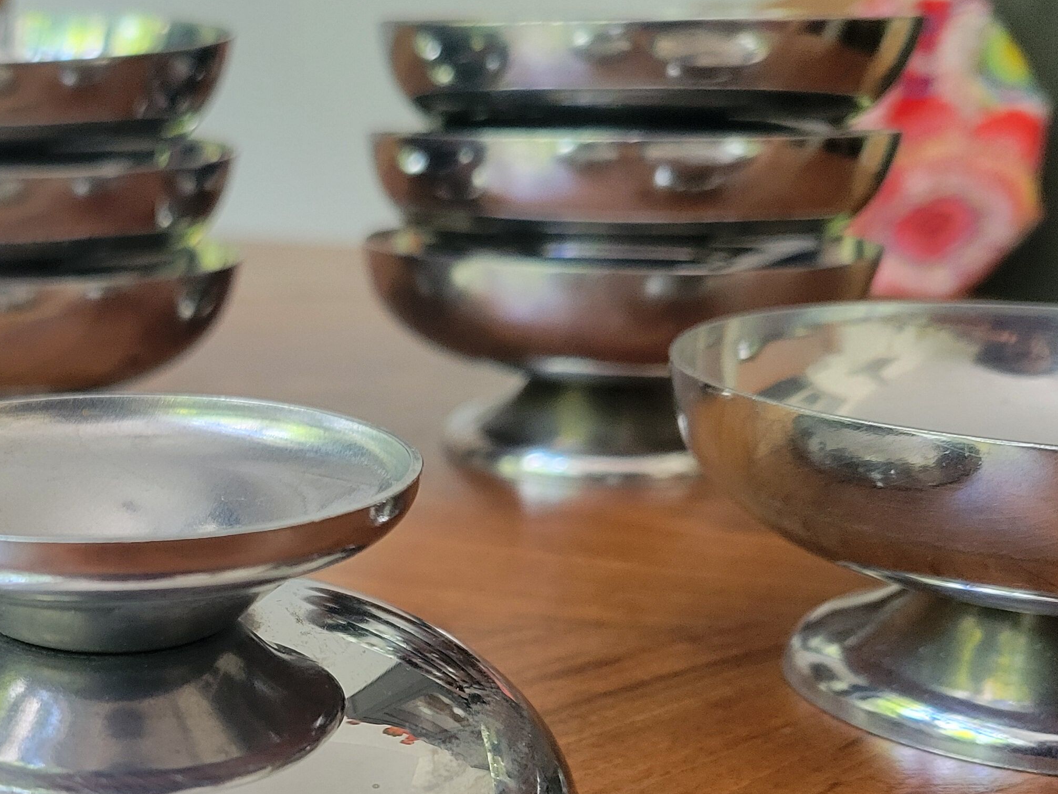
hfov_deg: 34.7
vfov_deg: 26.6
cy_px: 783
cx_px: 105
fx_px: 1589
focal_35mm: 52
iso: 250
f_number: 1.8
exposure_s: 1/120
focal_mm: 5.4
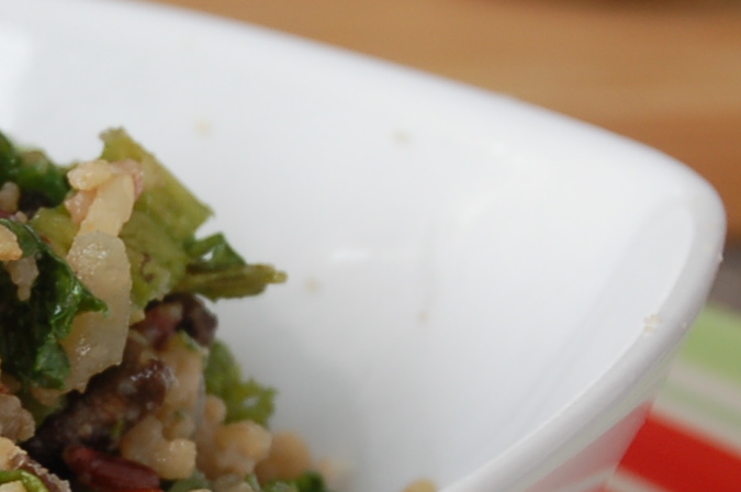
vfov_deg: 5.0
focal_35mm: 276
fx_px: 5666
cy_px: 404
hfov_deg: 7.5
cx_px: 70
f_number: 6.3
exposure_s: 1/50
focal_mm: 55
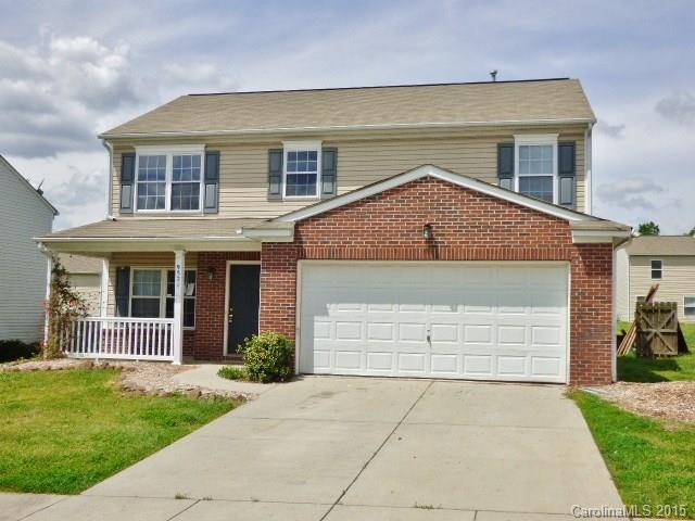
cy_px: 260
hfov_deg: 50.1
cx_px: 348
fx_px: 743
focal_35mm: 37
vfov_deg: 38.7
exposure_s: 1/2000
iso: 100
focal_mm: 6.47
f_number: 3.5
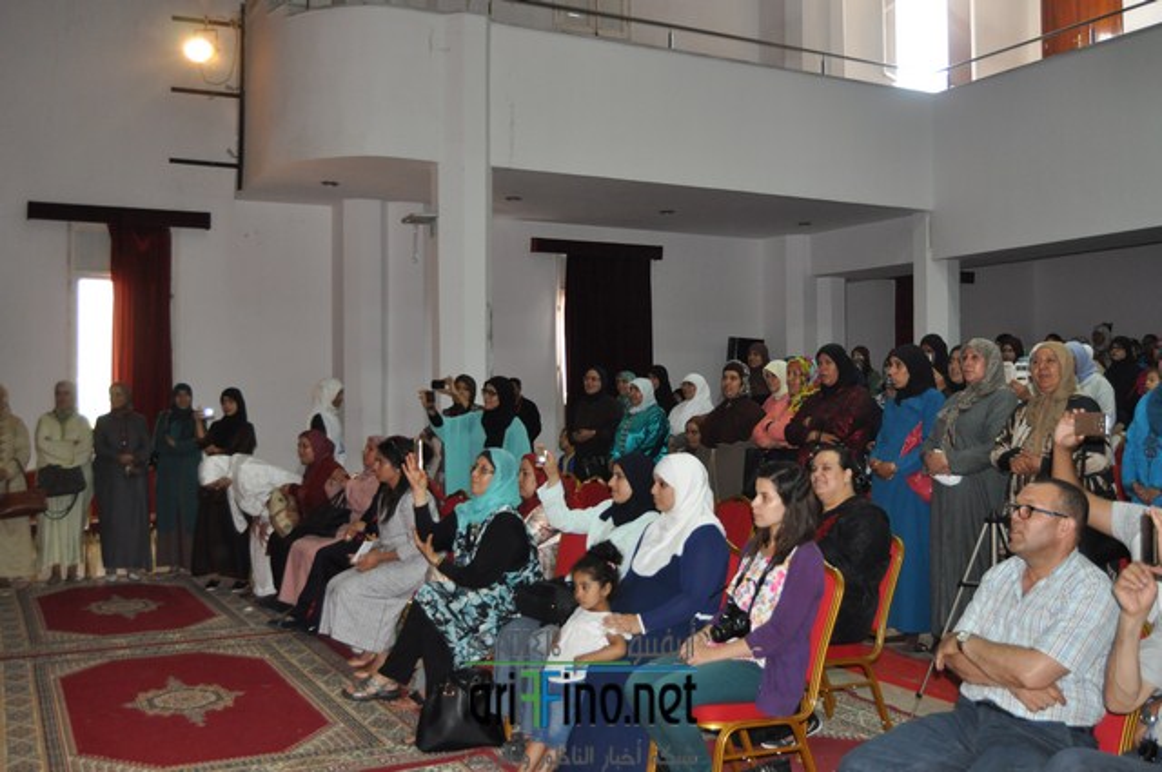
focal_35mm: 34
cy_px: 386
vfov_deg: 38.3
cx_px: 581
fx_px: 1112
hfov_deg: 55.2
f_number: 3.8
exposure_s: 1/60
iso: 800
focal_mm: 23
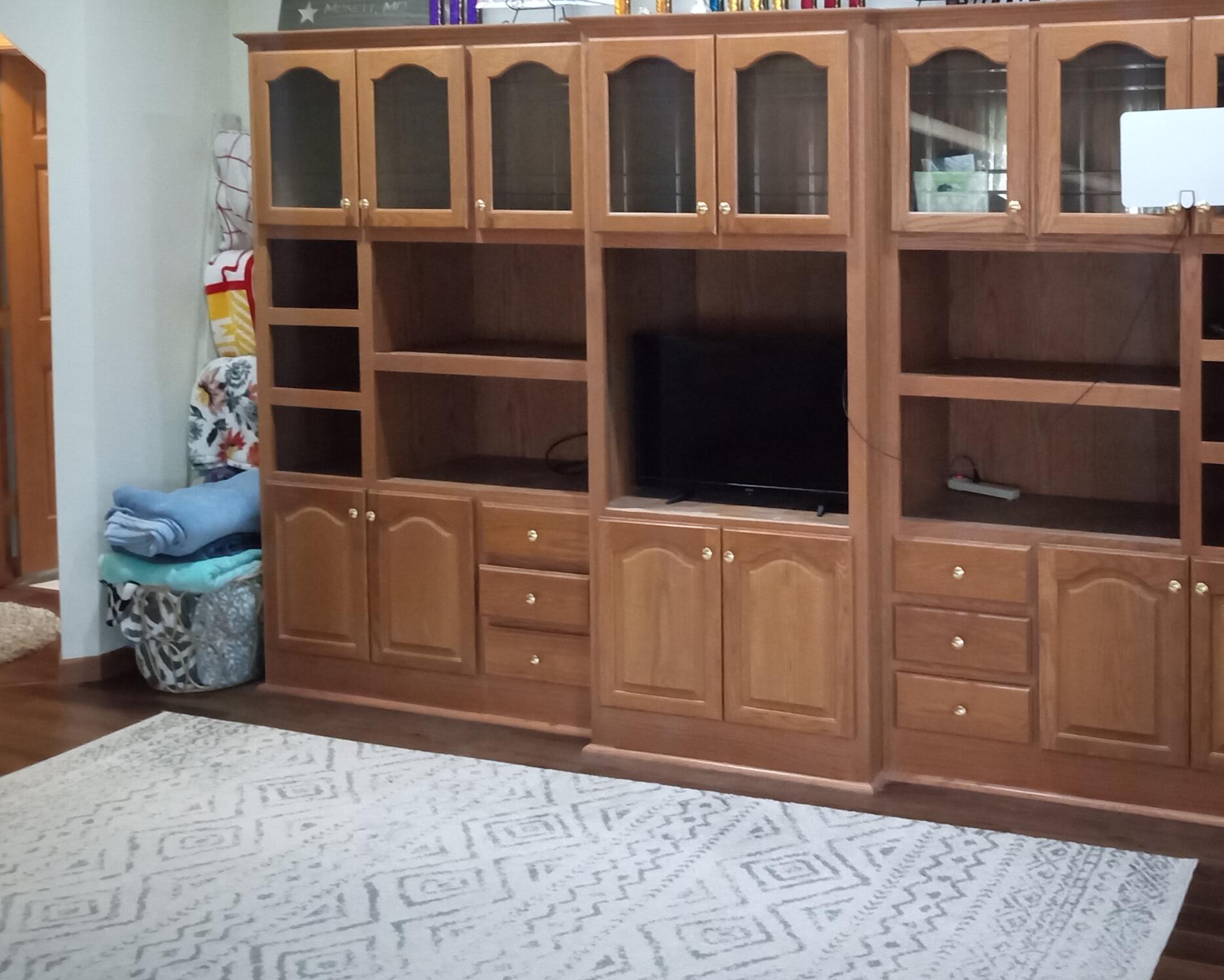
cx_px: 901
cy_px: 269
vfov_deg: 33.6
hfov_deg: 40.9
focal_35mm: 44
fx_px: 1594
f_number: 2.2
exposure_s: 1/30
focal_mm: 3.71
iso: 3067
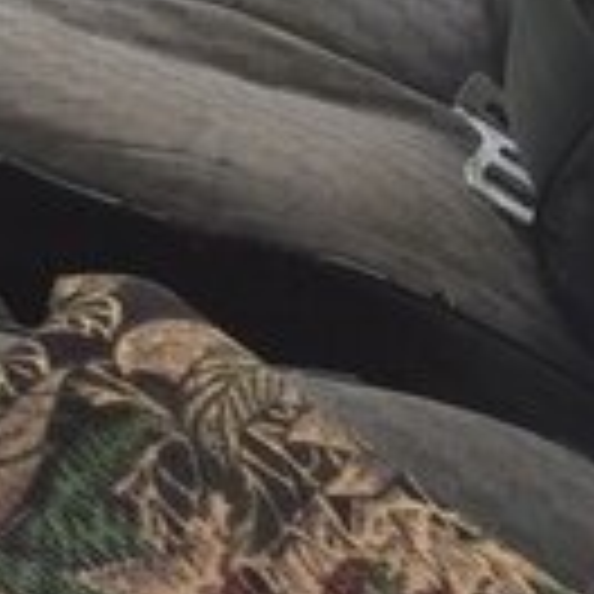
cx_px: -788
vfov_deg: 13.2
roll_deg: -0.9
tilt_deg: -34.7
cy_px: -146
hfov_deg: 11.5
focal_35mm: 128
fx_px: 2485
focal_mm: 4.15
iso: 32
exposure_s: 1/184
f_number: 2.2
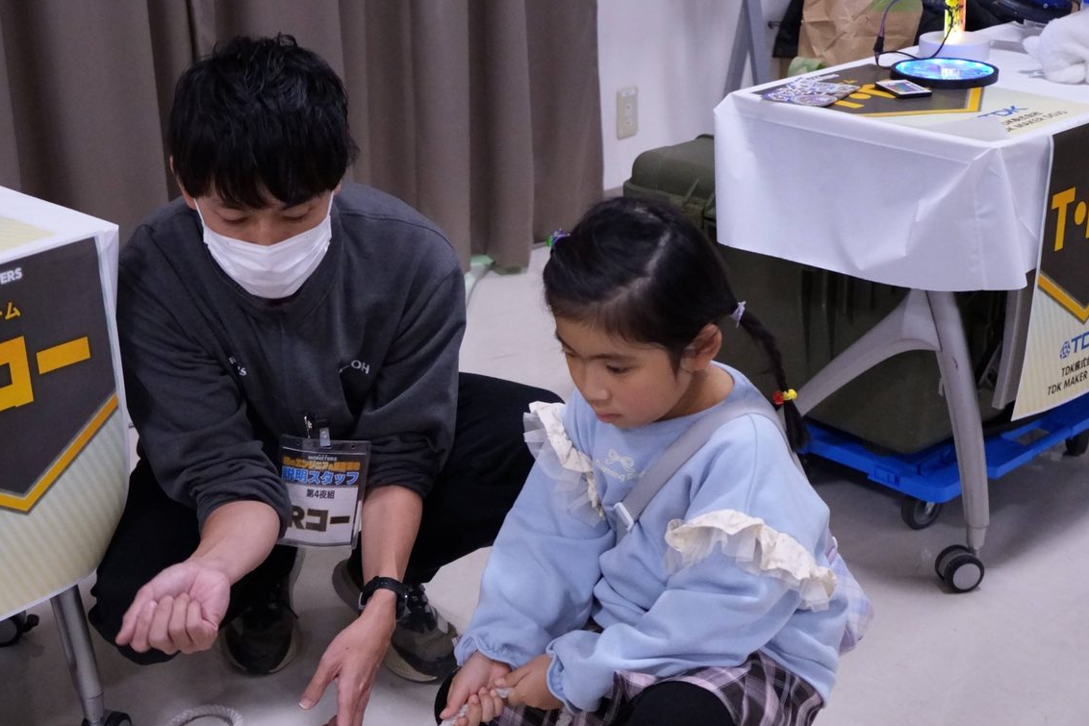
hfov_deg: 37.5
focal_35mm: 53
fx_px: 1603
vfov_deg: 25.5
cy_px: 449
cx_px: 502
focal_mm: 40
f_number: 4
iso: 12800
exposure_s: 1/500
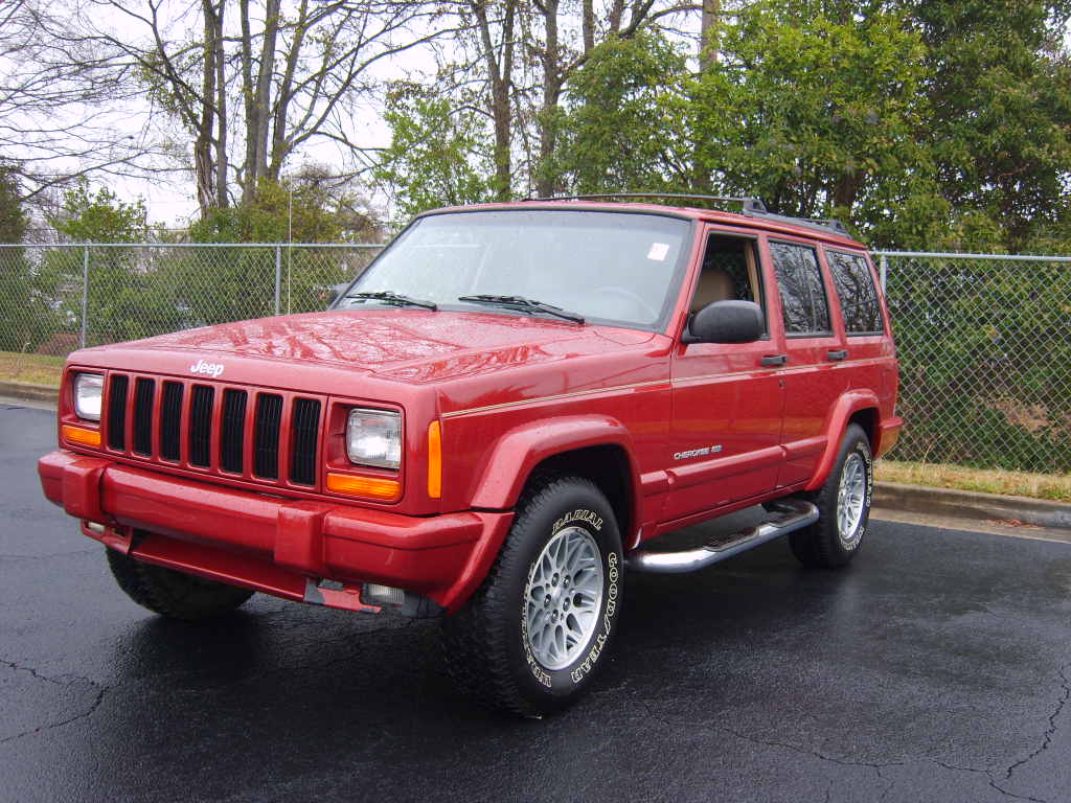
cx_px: 536
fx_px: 1083
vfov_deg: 40.7
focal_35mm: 35
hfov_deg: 52.6
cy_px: 402
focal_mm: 7.4
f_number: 2.8
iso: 50
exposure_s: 1/90
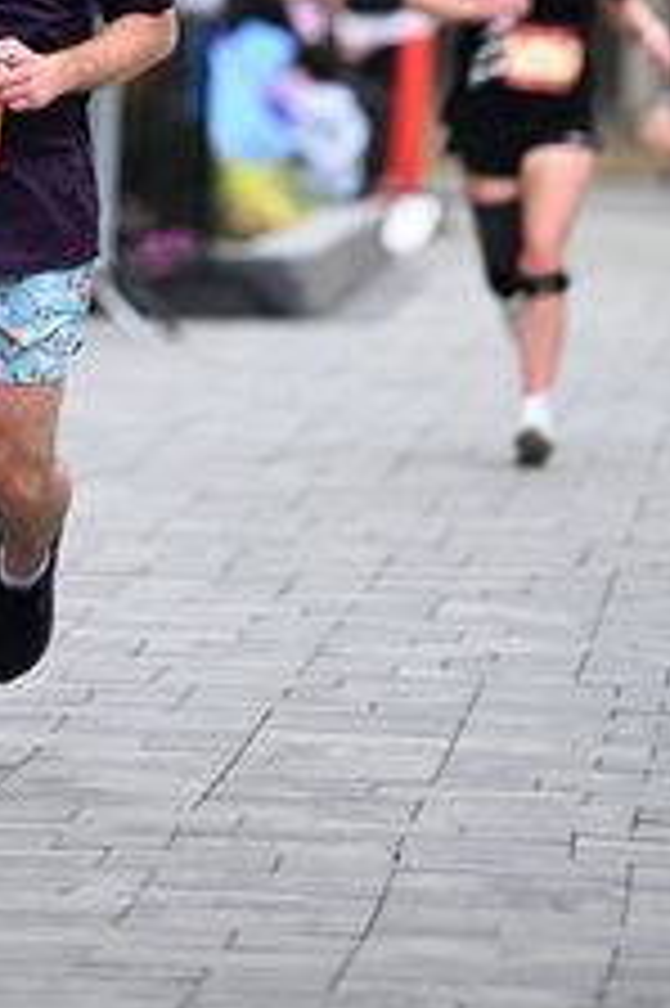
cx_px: -11
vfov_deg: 4.7
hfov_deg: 3.1
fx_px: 12357
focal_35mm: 442
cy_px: -189
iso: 640
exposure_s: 1/2000
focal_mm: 180
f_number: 2.8
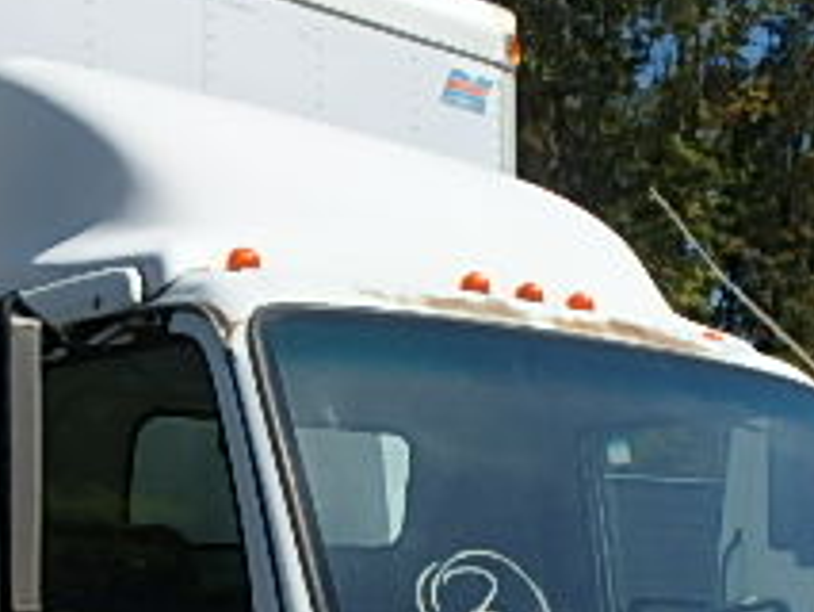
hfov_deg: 30.7
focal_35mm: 63
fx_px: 1482
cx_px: 420
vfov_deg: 22.2
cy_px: 646
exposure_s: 1/800
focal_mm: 3.7
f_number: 6
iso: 125
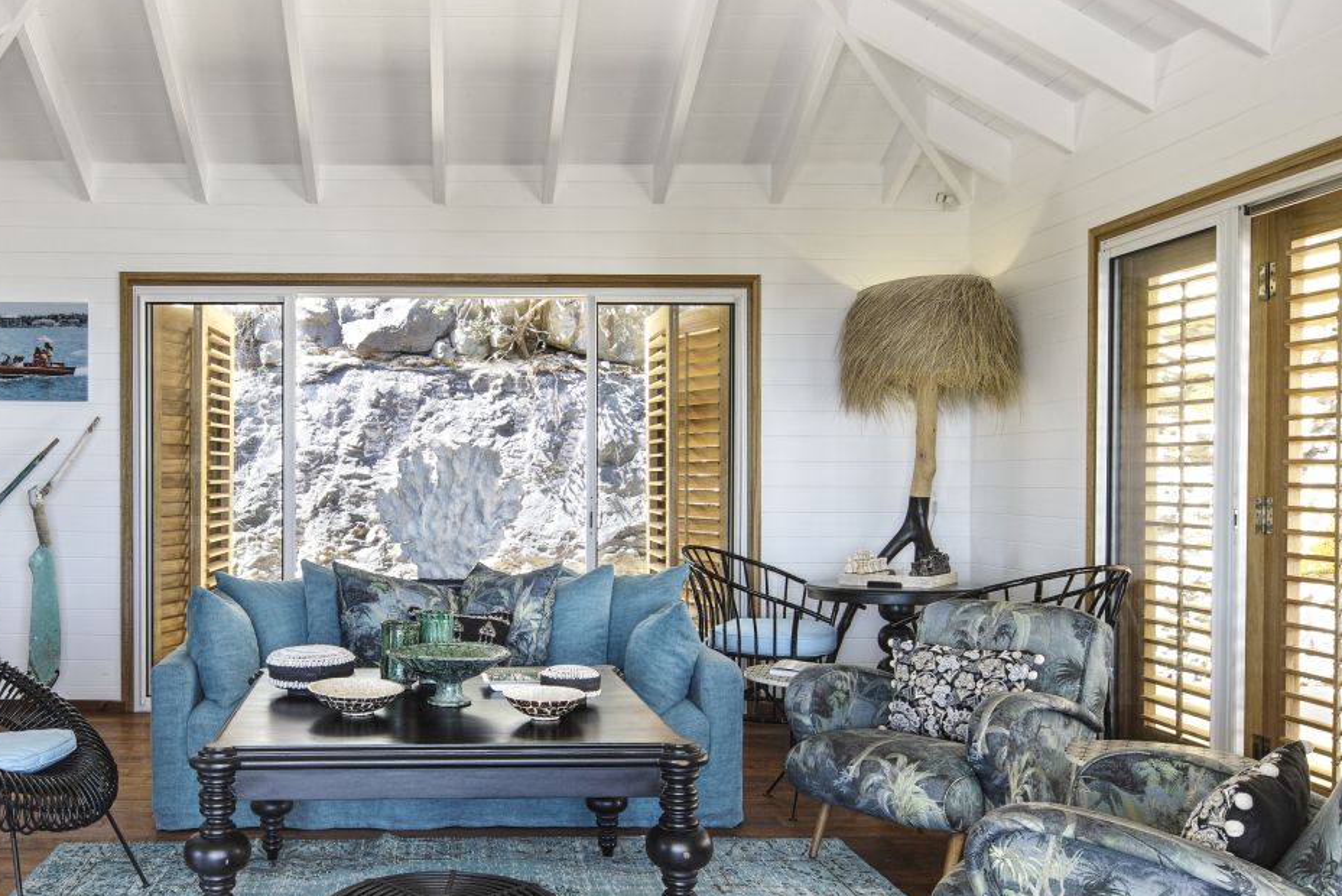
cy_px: 478
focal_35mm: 31
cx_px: 417
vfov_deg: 42.3
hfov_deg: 58.5
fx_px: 1156
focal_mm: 12
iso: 100
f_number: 8
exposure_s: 1/5
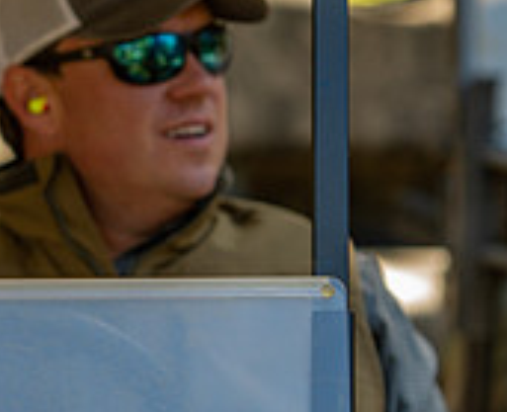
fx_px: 6689
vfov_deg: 3.5
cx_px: -41
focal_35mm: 443
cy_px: 207
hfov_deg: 4.3
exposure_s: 1/100
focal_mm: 120
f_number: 2.8
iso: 125
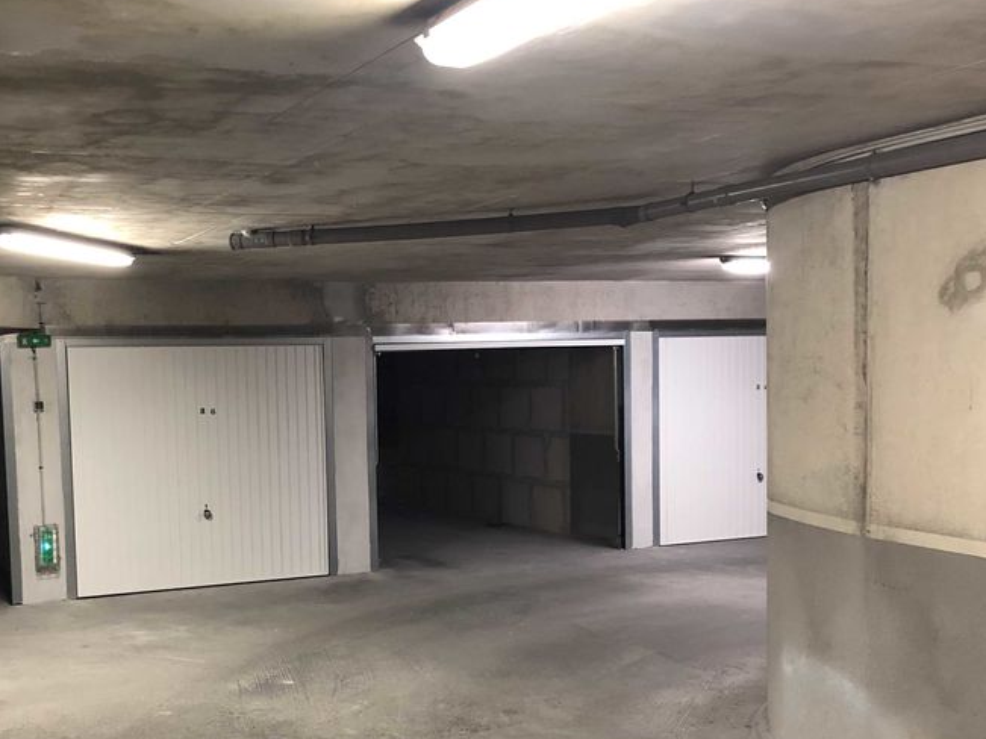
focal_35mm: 43
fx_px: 1225
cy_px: 497
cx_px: 320
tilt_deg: -4.7
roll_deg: +1.6
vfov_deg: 33.3
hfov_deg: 43.2
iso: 80
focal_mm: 4
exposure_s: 1/17
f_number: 1.8
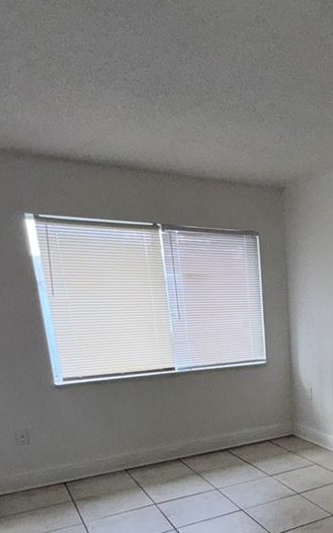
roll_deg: +0.9
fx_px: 480
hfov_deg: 33.9
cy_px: 422
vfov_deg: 54.4
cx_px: 355
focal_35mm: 33
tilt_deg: -14.3
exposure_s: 1/122
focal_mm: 2.22
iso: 64
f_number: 2.2
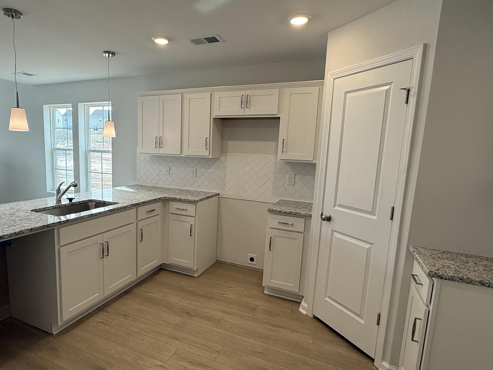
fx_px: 299
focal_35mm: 21
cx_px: 202
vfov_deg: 63.4
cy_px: 189
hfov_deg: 78.2
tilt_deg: -7.4
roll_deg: -2.5
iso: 64
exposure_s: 1/120
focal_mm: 2.22
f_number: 2.2
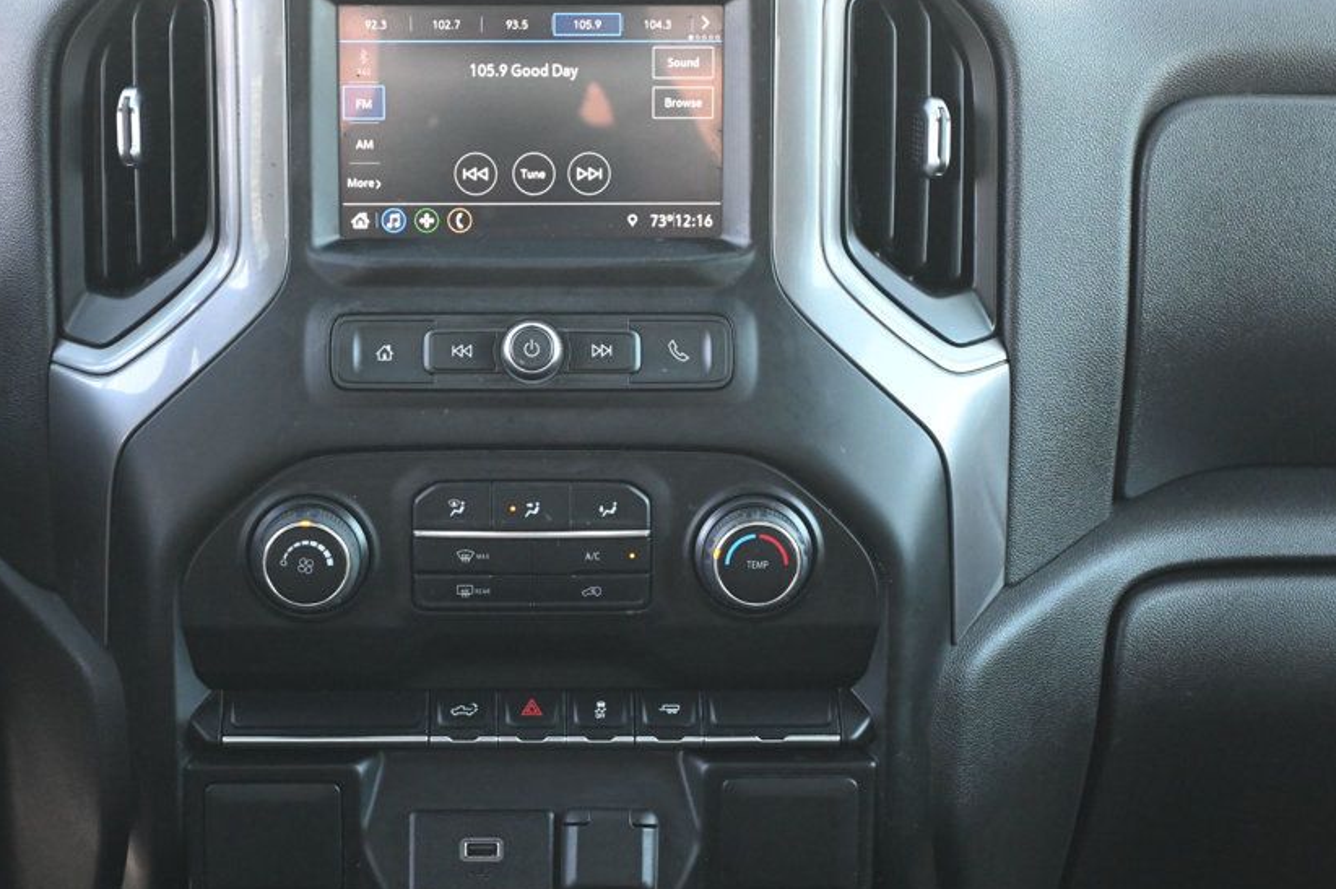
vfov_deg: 17.8
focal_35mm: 77
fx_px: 2842
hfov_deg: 26.4
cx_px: 567
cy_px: 411
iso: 2800
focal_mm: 41
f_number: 5.6
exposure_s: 1/125
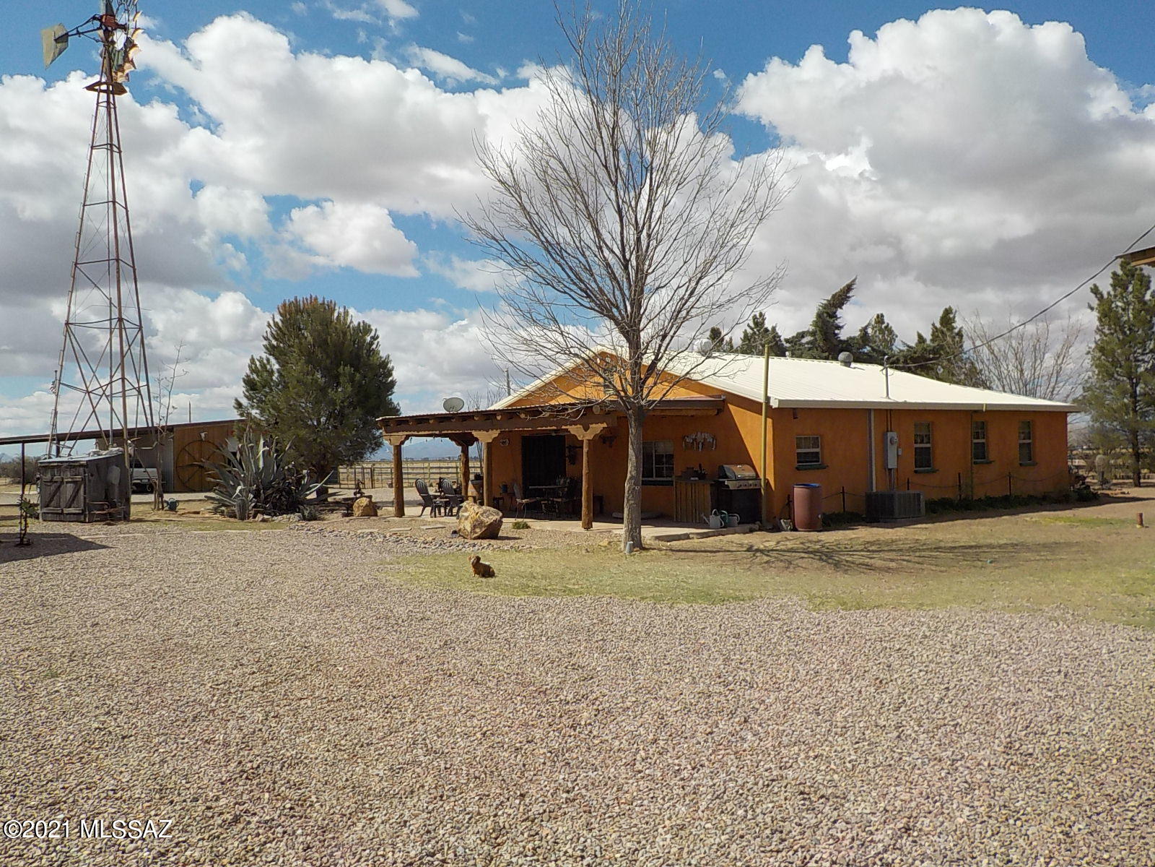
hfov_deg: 60.0
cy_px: 434
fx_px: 1001
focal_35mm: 30
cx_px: 578
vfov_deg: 46.8
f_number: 6.6
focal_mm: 4.1
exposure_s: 1/500
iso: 125
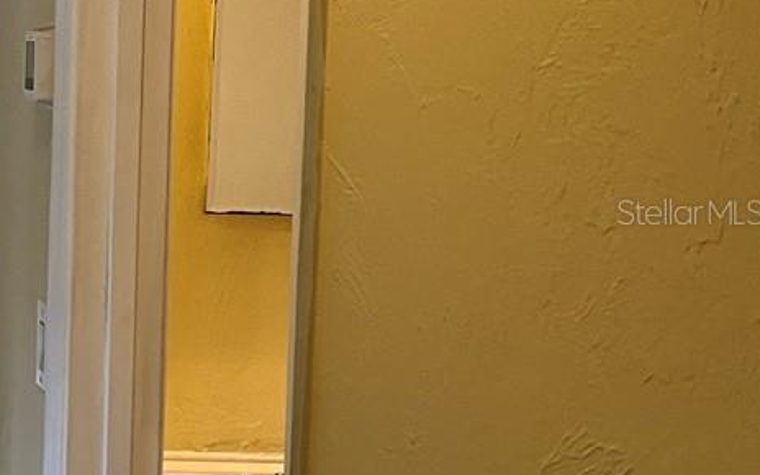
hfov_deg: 18.1
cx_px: -539
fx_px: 1968
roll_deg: -0.4
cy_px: 211
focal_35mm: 95
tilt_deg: -3.8
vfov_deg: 13.8
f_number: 1.6
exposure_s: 1/60
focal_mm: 5.1
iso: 100
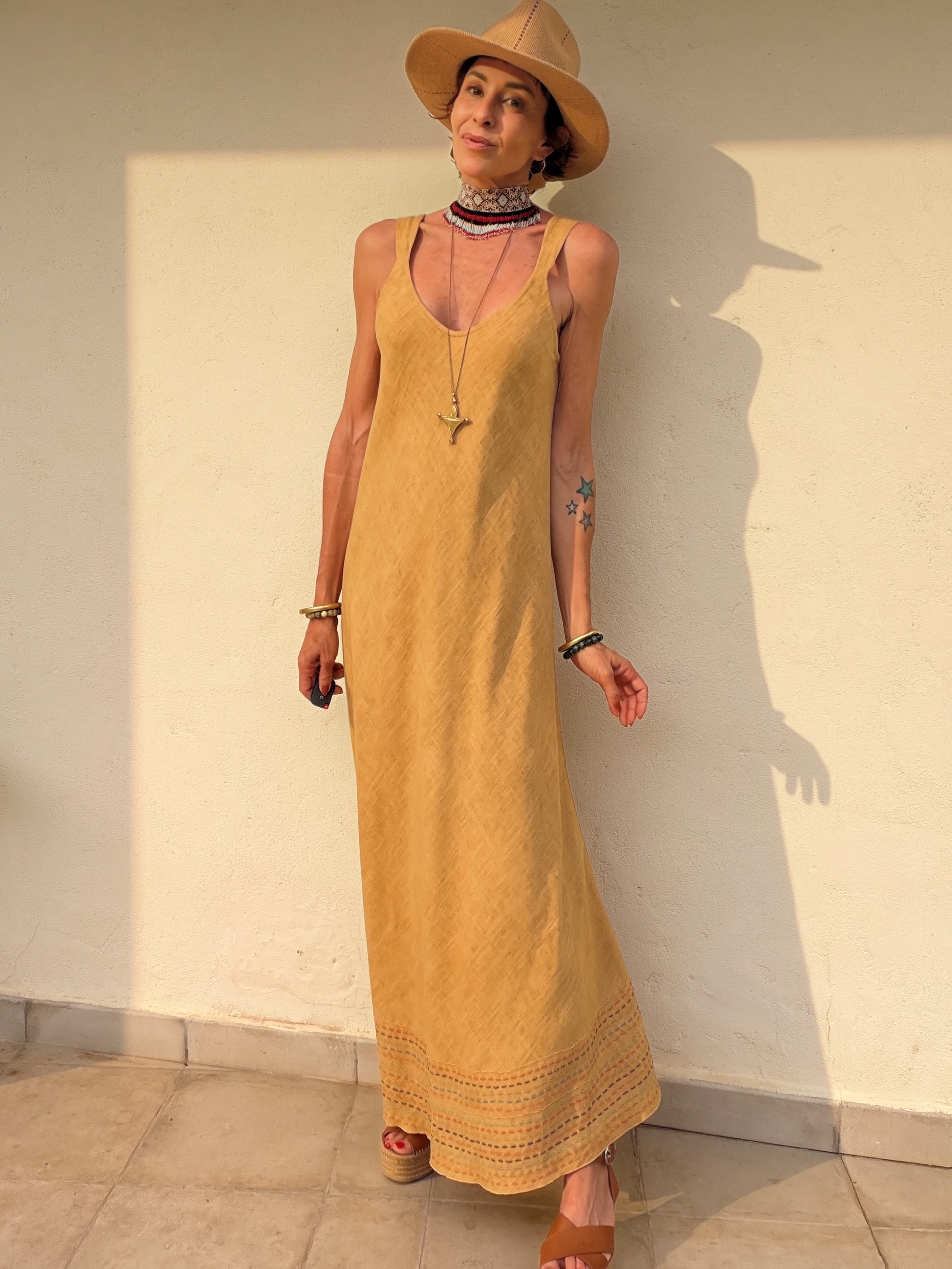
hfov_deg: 46.8
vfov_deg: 60.0
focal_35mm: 30
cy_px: 634
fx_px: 1100
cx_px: 476
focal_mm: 2.71
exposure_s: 1/378
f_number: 1.9
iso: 32
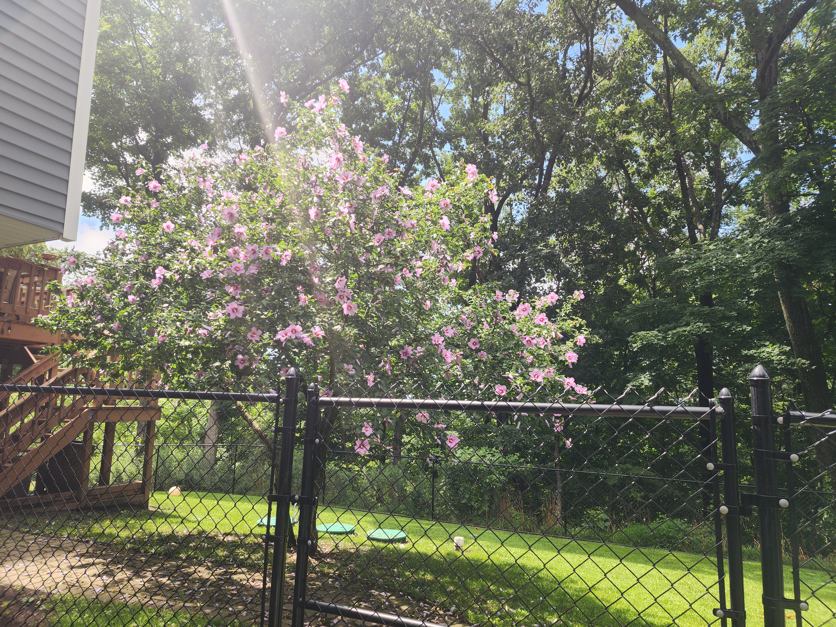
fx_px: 555
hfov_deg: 73.9
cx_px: 418
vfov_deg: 58.9
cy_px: 314
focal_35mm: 23
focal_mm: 6.4
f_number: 1.8
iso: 12
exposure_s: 1/222
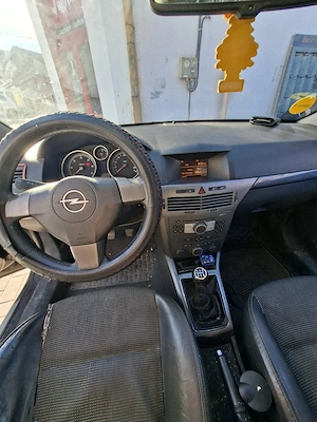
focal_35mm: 13
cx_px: 158
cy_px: 211
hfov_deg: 89.9
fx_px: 159
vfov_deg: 106.2
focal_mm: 1.74
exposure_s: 1/100
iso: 40
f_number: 2.2
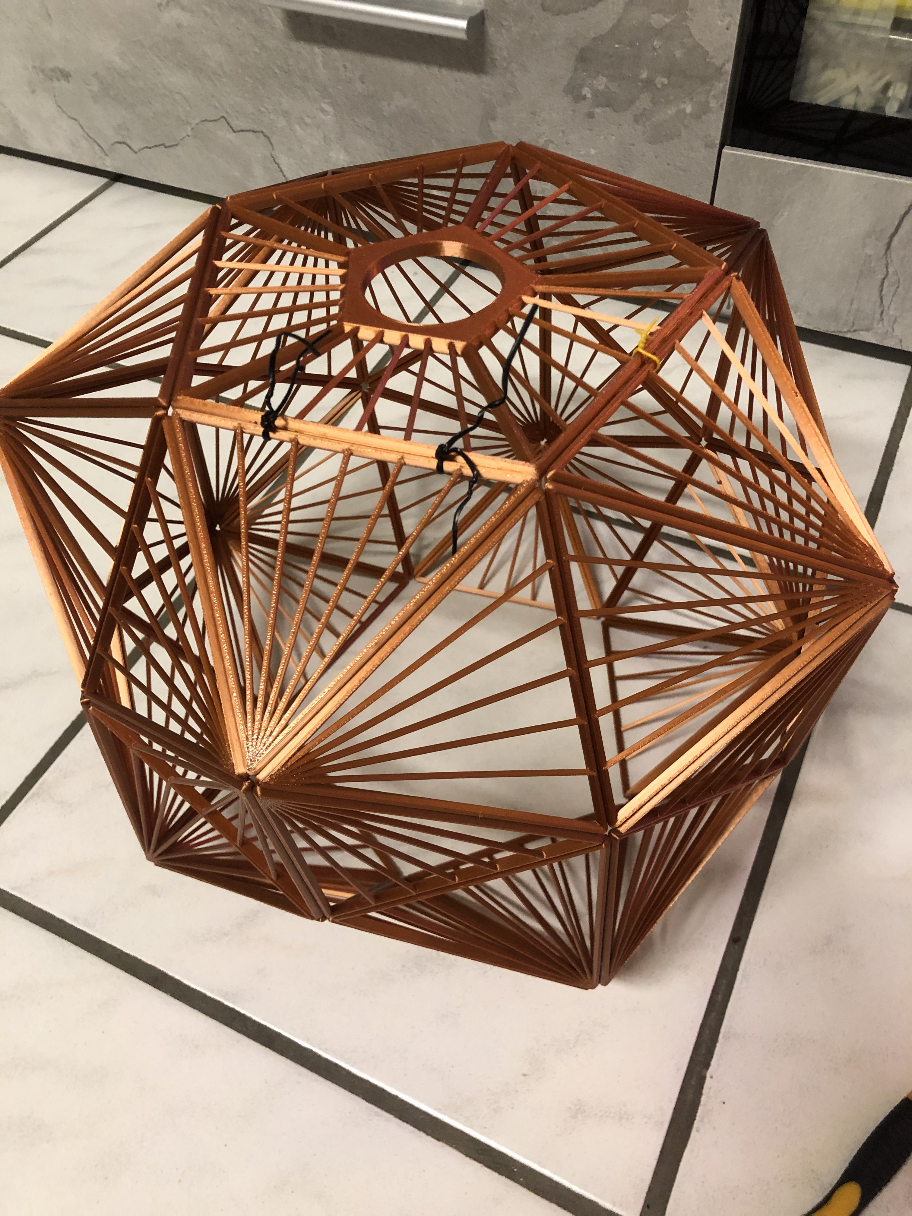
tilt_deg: -50.3
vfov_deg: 63.4
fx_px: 984
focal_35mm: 28
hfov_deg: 49.7
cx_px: 456
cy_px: 608
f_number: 1.8
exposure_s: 1/16
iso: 100
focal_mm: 4
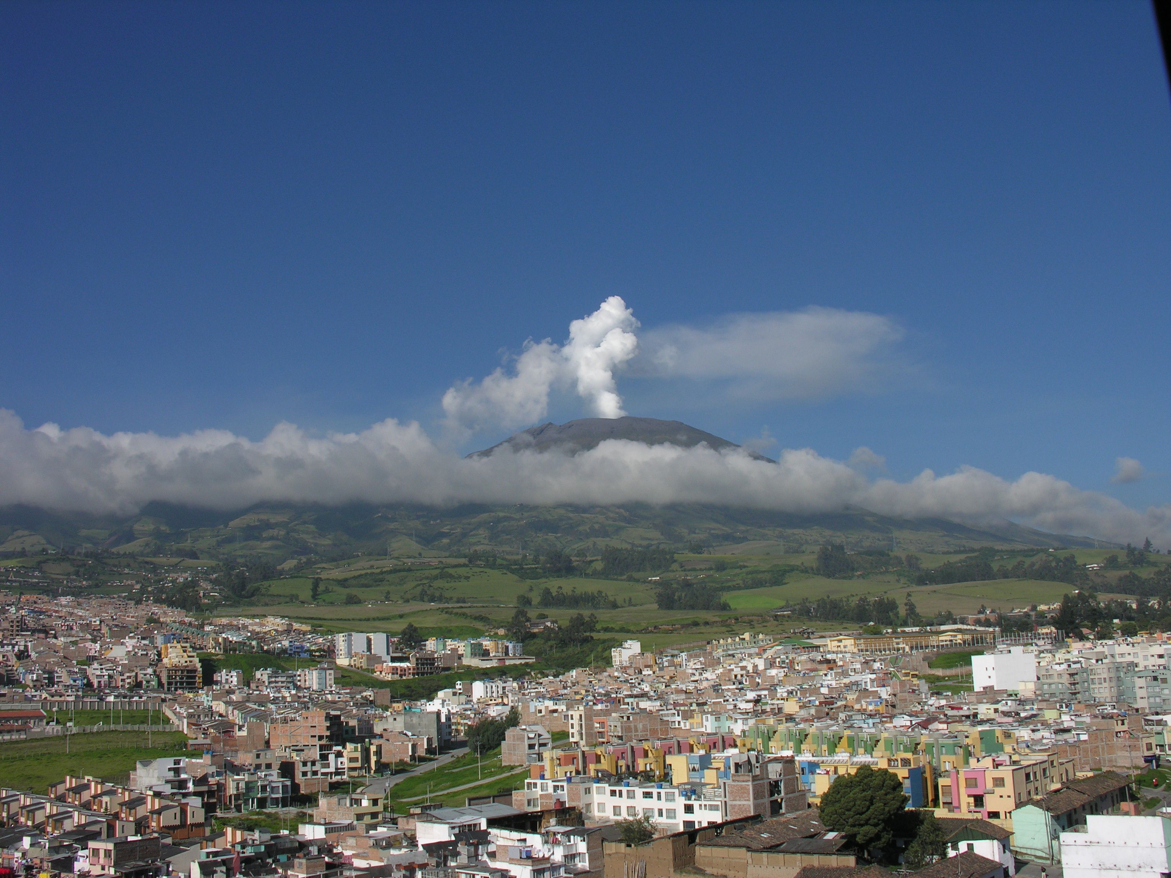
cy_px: 439
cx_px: 586
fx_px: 1184
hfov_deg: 52.6
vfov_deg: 40.7
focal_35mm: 35
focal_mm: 8.9
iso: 50
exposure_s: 1/323
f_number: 7.1
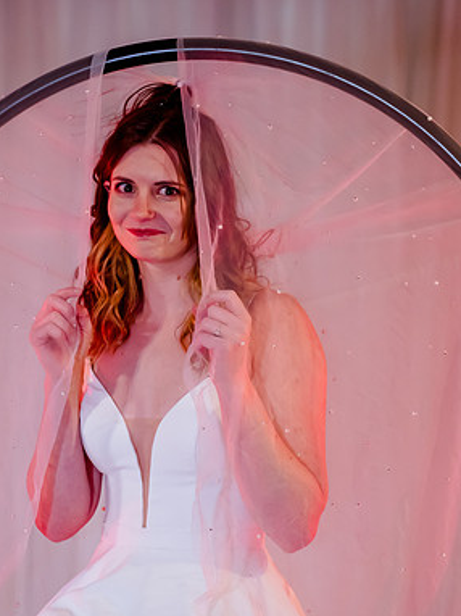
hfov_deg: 11.7
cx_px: 167
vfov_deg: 15.5
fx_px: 2258
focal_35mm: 127
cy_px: 243
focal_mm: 70
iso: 2000
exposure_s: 1/100
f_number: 2.8
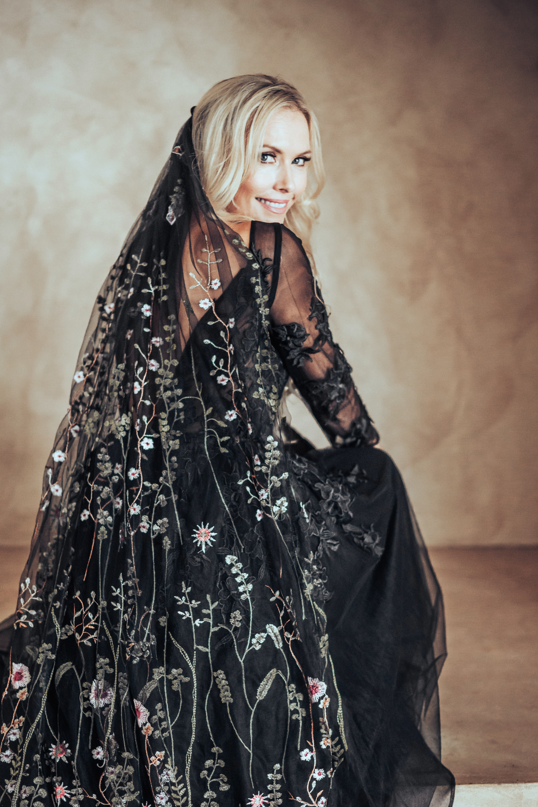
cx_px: 235
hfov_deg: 22.6
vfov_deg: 33.4
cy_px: 454
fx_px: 1345
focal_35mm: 60
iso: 1600
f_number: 2
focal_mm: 50
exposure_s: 1/1250
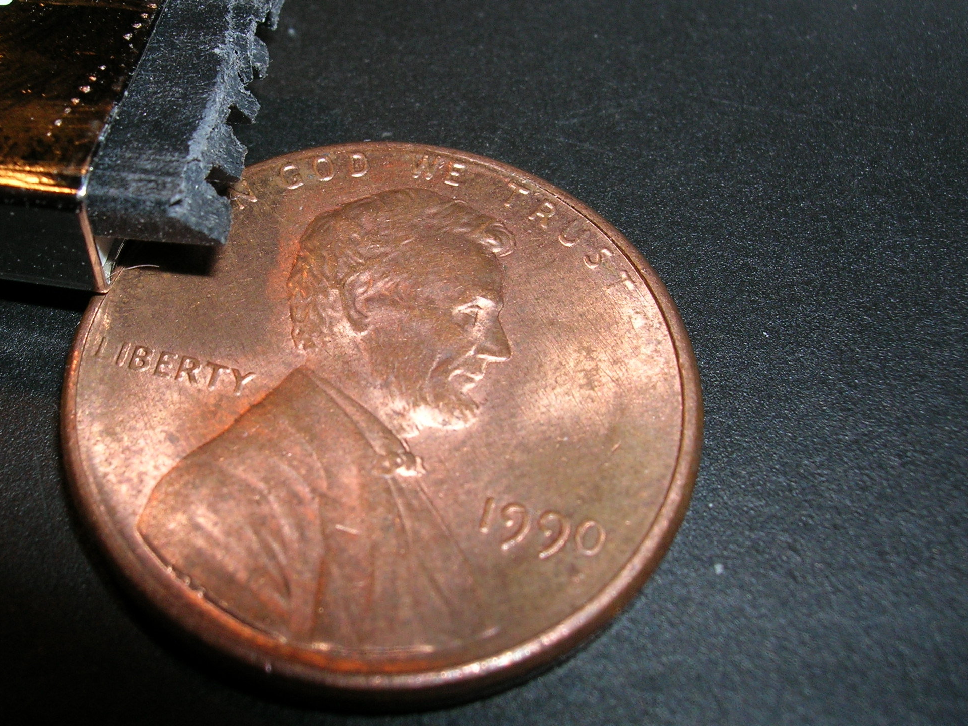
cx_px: 366
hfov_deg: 37.3
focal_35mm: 51
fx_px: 1426
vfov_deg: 28.5
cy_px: 315
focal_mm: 6.4
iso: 50
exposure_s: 1/60.1
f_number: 5
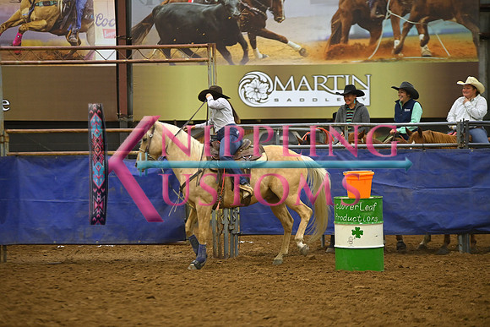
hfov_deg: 11.1
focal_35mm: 185
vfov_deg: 7.4
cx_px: 245
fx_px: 2519
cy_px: 164
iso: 2500
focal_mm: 185
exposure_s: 1/320
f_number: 2.8
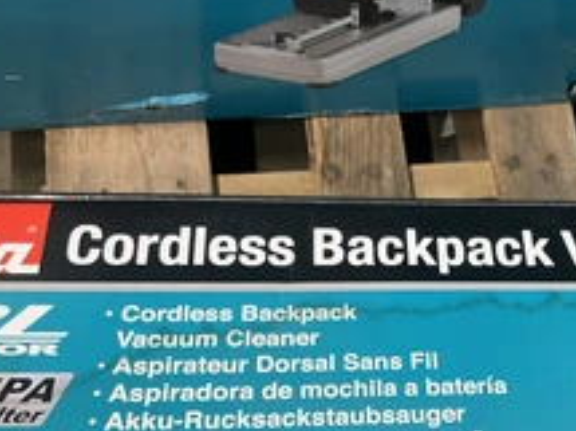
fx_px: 898
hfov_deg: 34.5
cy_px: 340
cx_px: 455
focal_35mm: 54
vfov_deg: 26.5
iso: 100
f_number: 1.8
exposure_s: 1/60
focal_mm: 3
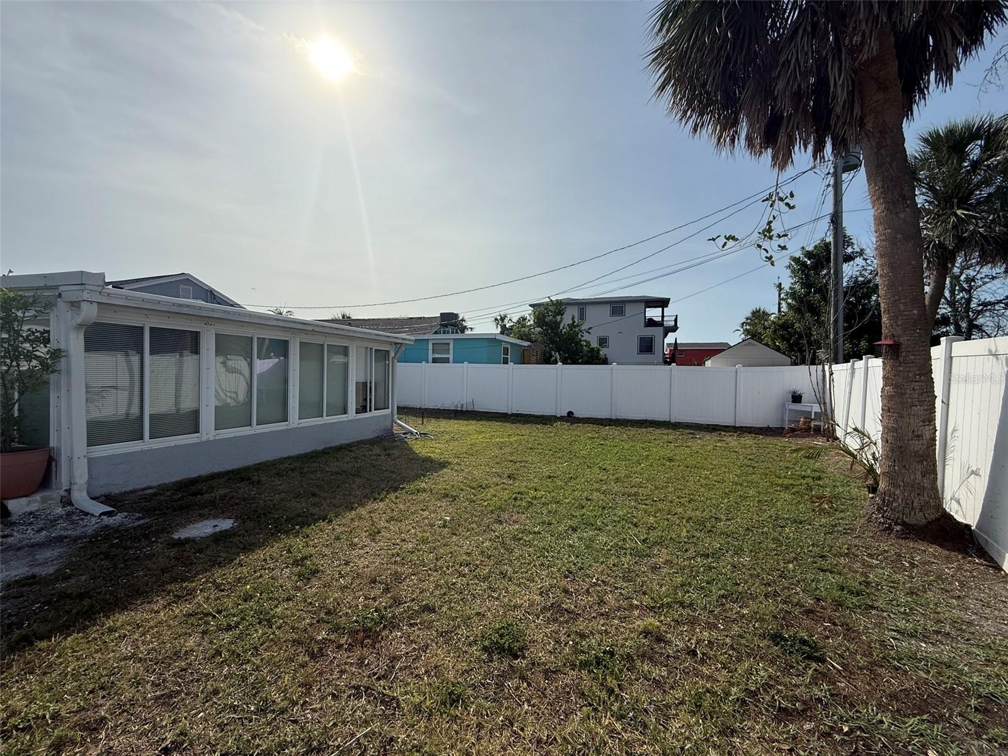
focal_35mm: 14
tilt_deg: -0.3
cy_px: 378
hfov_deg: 102.1
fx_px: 408
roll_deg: -0.7
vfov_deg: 85.7
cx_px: 504
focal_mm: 2.22
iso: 50
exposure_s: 1/6173
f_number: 2.2
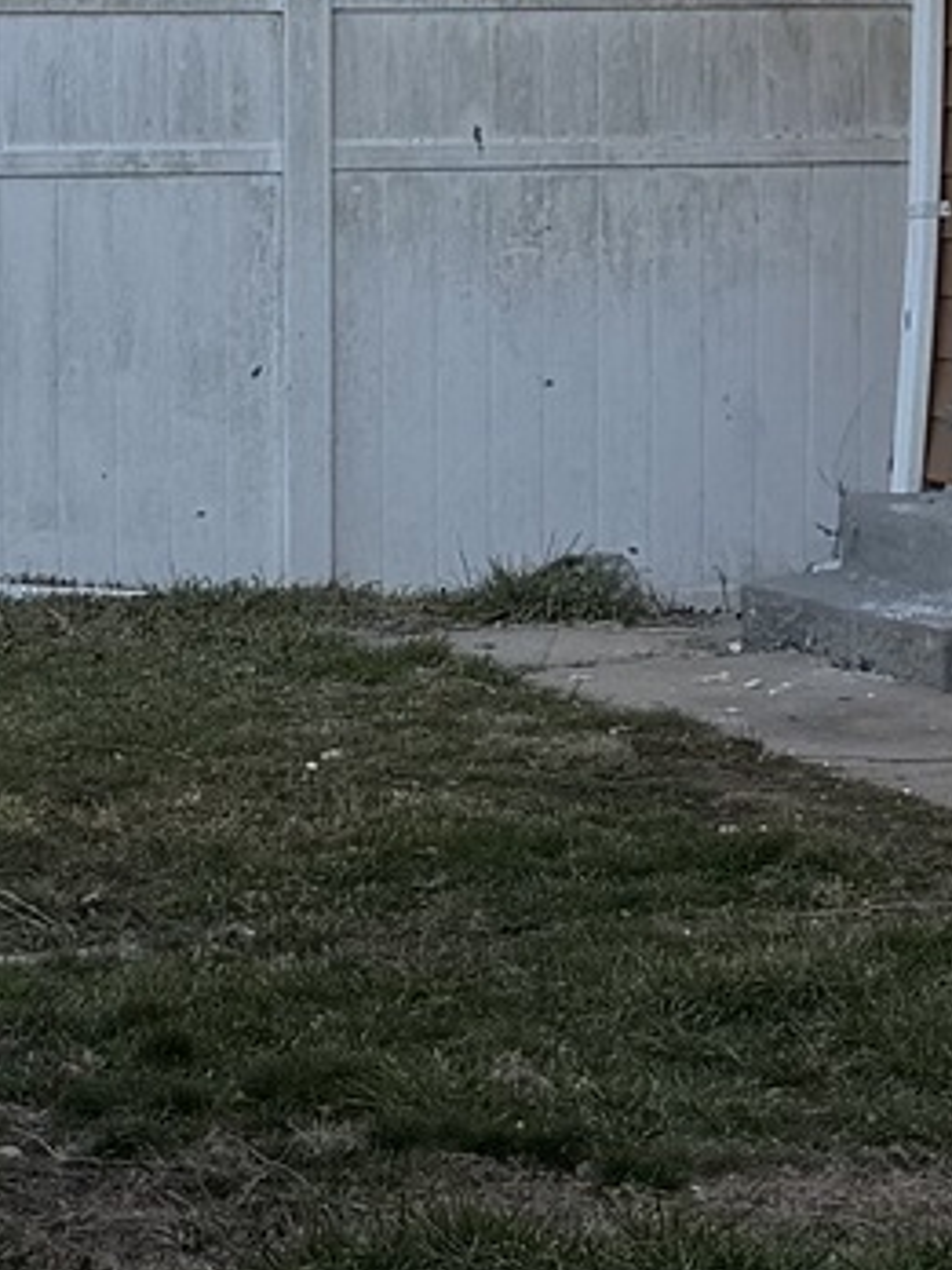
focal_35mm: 159
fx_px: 5830
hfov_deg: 9.3
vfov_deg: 12.4
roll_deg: +0.1
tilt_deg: -6.8
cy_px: 551
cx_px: 460
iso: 80
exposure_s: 1/2370
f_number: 1.78
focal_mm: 6.76
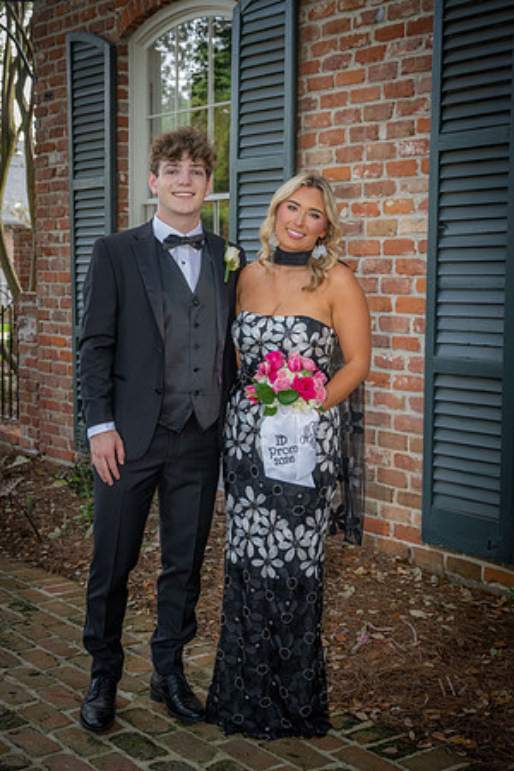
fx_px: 1092
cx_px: 257
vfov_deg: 38.9
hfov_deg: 26.5
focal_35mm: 51
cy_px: 386
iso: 1600
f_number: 6.3
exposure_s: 1/125
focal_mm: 51
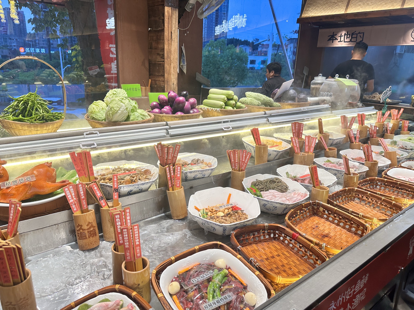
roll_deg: -2.0
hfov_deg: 71.6
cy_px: 155
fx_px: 287
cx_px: 207
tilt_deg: -16.6
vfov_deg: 56.8
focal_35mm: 24
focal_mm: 6.86
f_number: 1.78
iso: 64
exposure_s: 1/100
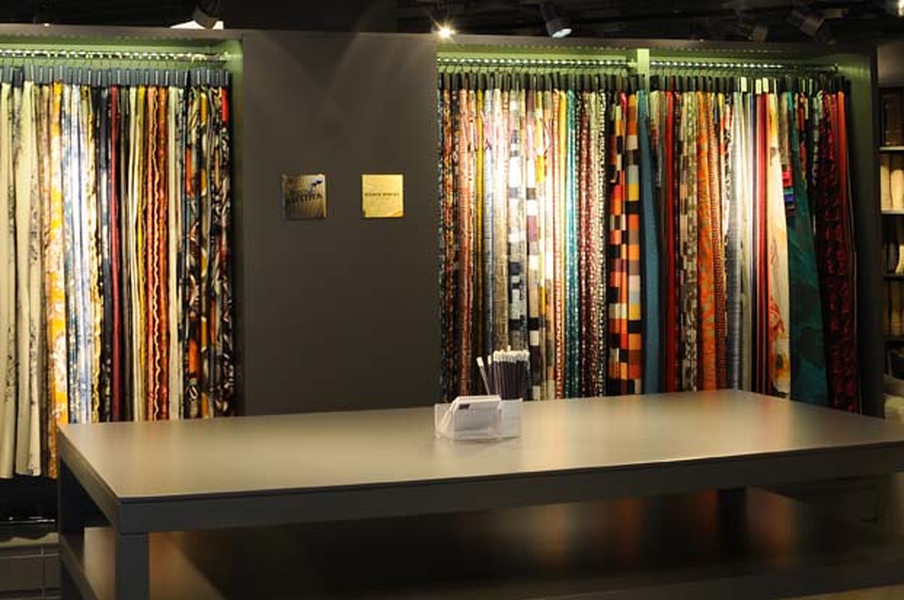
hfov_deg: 34.1
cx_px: 272
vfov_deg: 23.0
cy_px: 130
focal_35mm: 58
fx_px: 1454
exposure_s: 1/5
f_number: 8
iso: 200
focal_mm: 24
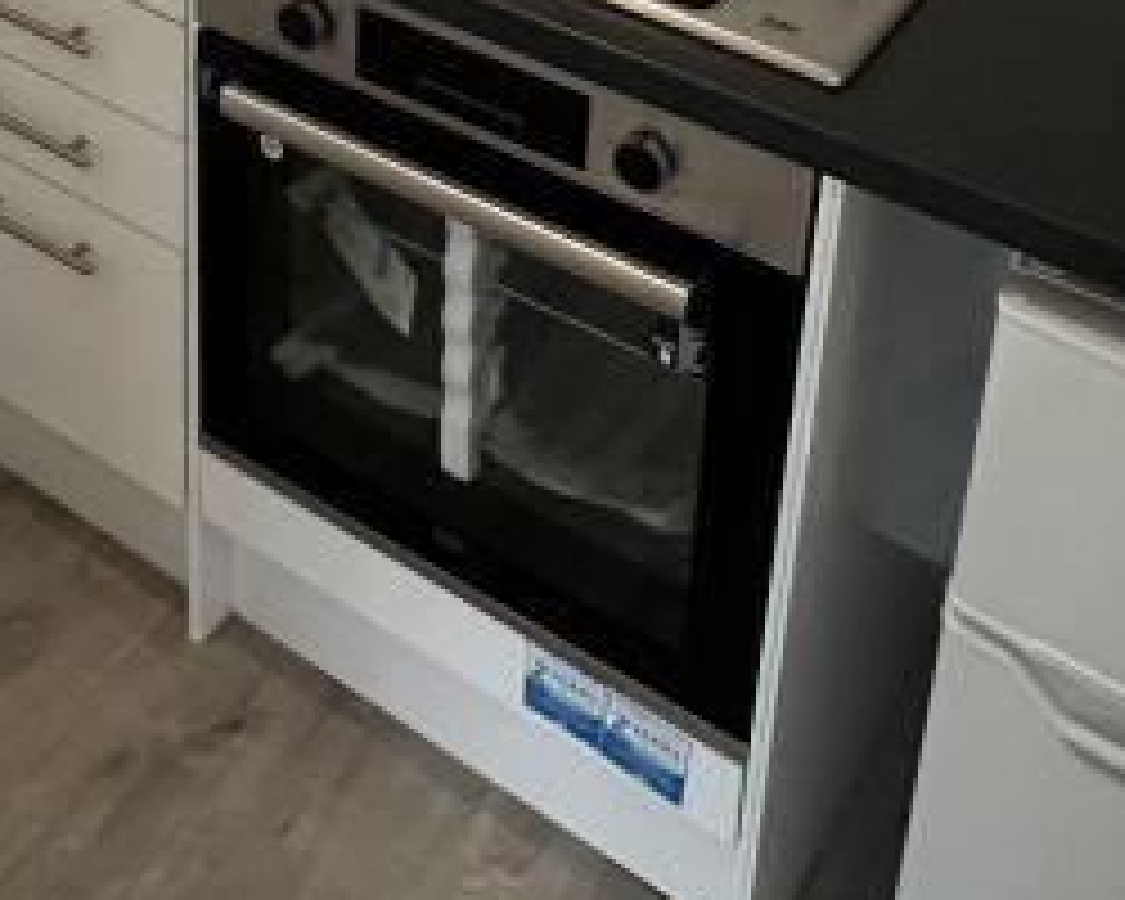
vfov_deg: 23.8
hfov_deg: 35.7
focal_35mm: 52
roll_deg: -1.7
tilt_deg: -18.3
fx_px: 1731
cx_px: 392
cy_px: -410
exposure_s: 1/100
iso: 250
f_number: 1.8
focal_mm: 1.57
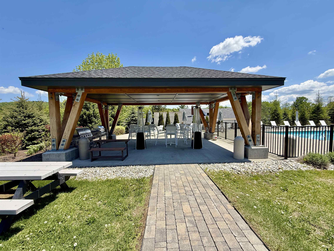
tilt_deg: -1.9
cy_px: 126
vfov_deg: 85.7
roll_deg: +0.9
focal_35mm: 14
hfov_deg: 102.1
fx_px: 135
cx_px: 167
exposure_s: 1/985
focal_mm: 2.22
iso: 50
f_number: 2.2
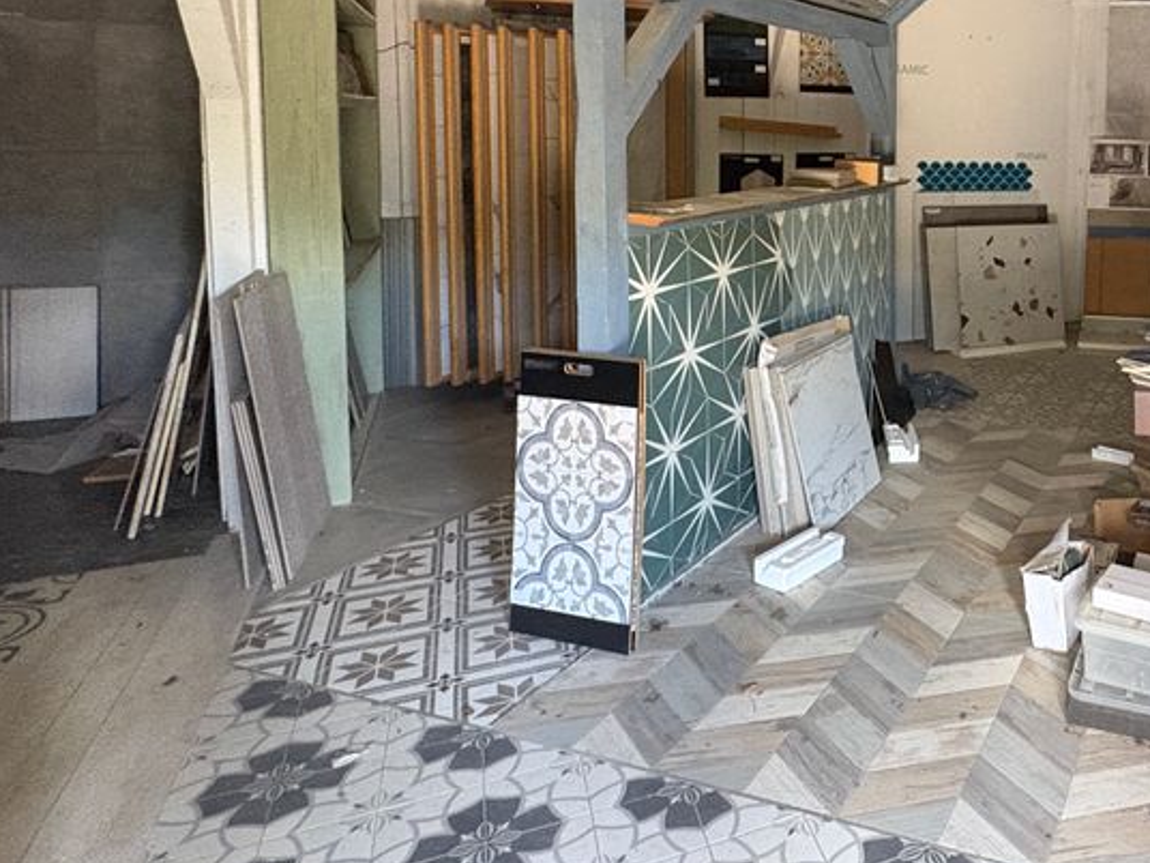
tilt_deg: -3.9
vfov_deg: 46.3
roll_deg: -0.4
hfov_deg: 55.5
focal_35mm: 29
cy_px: 203
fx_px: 963
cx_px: 978
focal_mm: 2.22
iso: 640
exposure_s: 1/60
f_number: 2.2
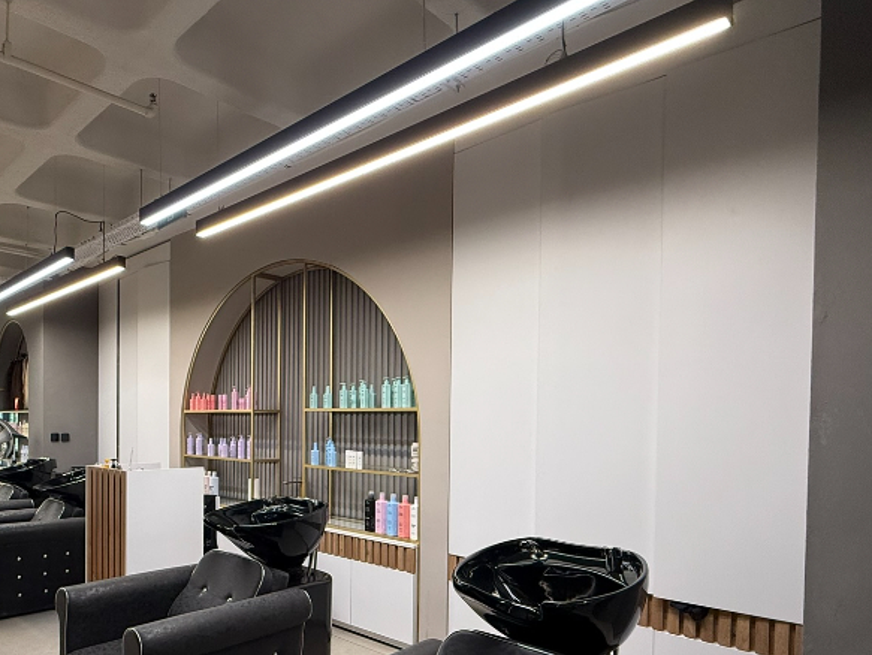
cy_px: 434
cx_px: 284
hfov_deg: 69.3
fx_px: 605
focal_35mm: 24
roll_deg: +0.5
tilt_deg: -0.6
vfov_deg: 55.7
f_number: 2.2
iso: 160
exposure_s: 1/100
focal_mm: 2.22
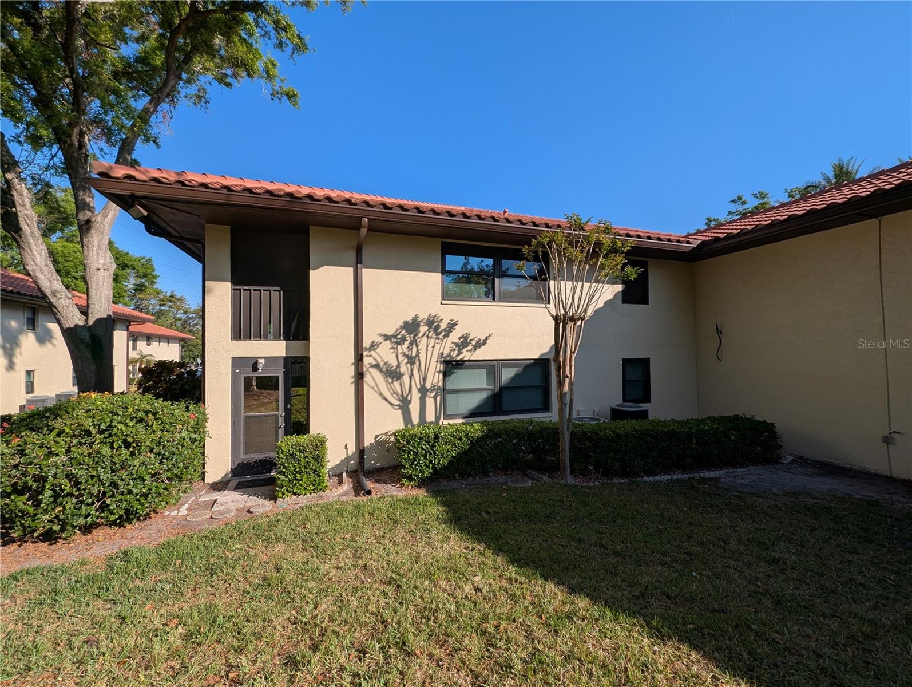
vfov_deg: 90.1
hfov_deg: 106.1
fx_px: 343
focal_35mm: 13
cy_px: 344
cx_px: 456
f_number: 2.2
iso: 52
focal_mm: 1.95
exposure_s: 1/1969
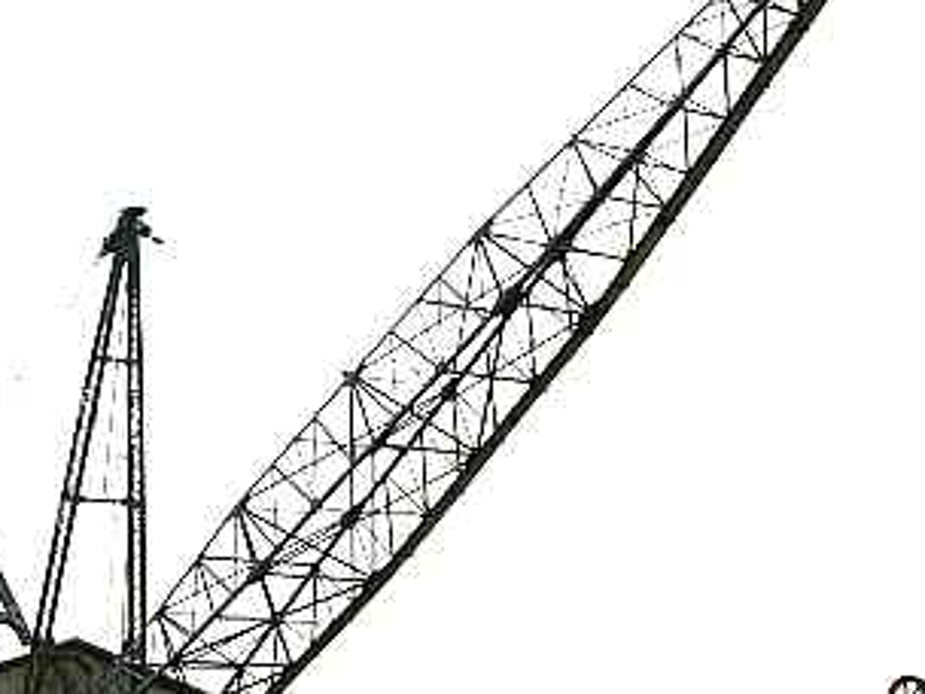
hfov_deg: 28.1
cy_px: 387
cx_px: 383
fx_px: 1844
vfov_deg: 21.3
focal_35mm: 69
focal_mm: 8.9
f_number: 5.6
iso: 50
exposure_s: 1/155
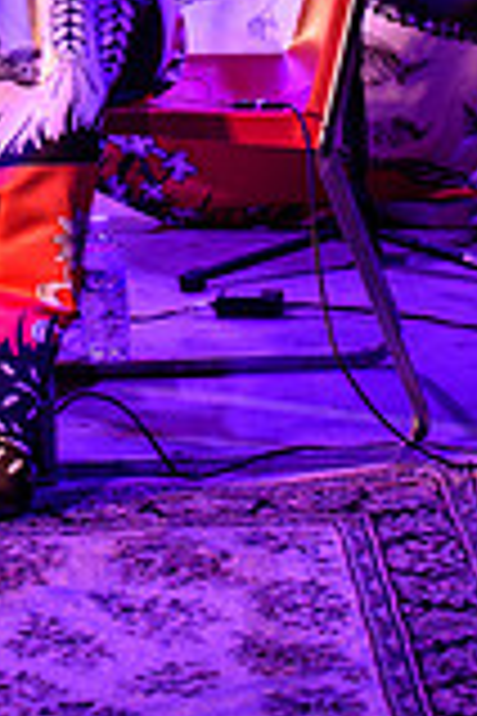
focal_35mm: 198
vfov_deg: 10.2
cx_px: 58
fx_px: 3935
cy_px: -234
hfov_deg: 6.9
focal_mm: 70
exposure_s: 1/50
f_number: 8
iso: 800
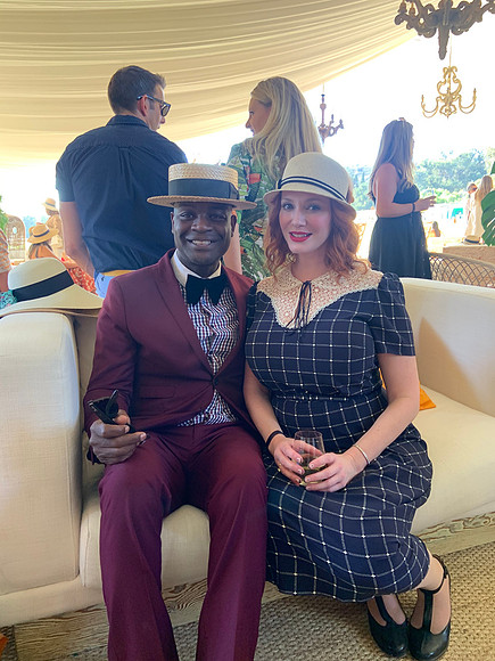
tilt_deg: -8.4
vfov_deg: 67.3
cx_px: 248
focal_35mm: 26
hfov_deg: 53.1
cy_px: 330
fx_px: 496
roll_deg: +0.4
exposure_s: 1/88
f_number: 1.8
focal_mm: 4.25
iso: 100
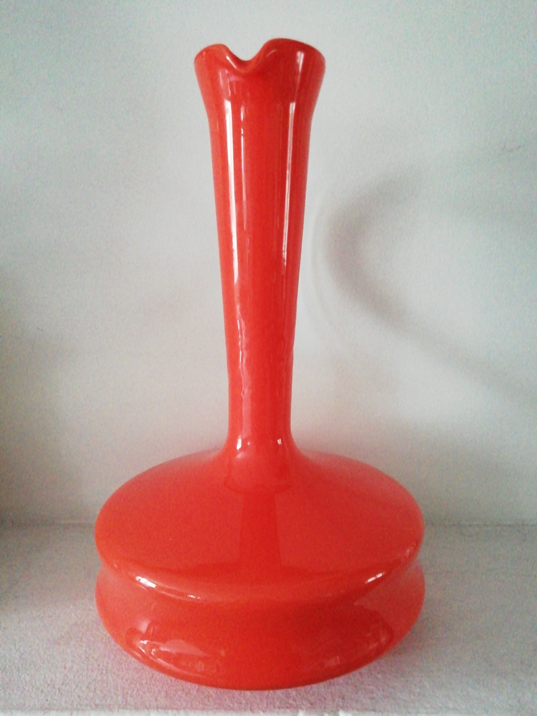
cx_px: 268
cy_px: 358
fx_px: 538
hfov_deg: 53.1
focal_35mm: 26
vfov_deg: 67.3
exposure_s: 1/14.3
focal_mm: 3.46
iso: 800
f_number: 2.2
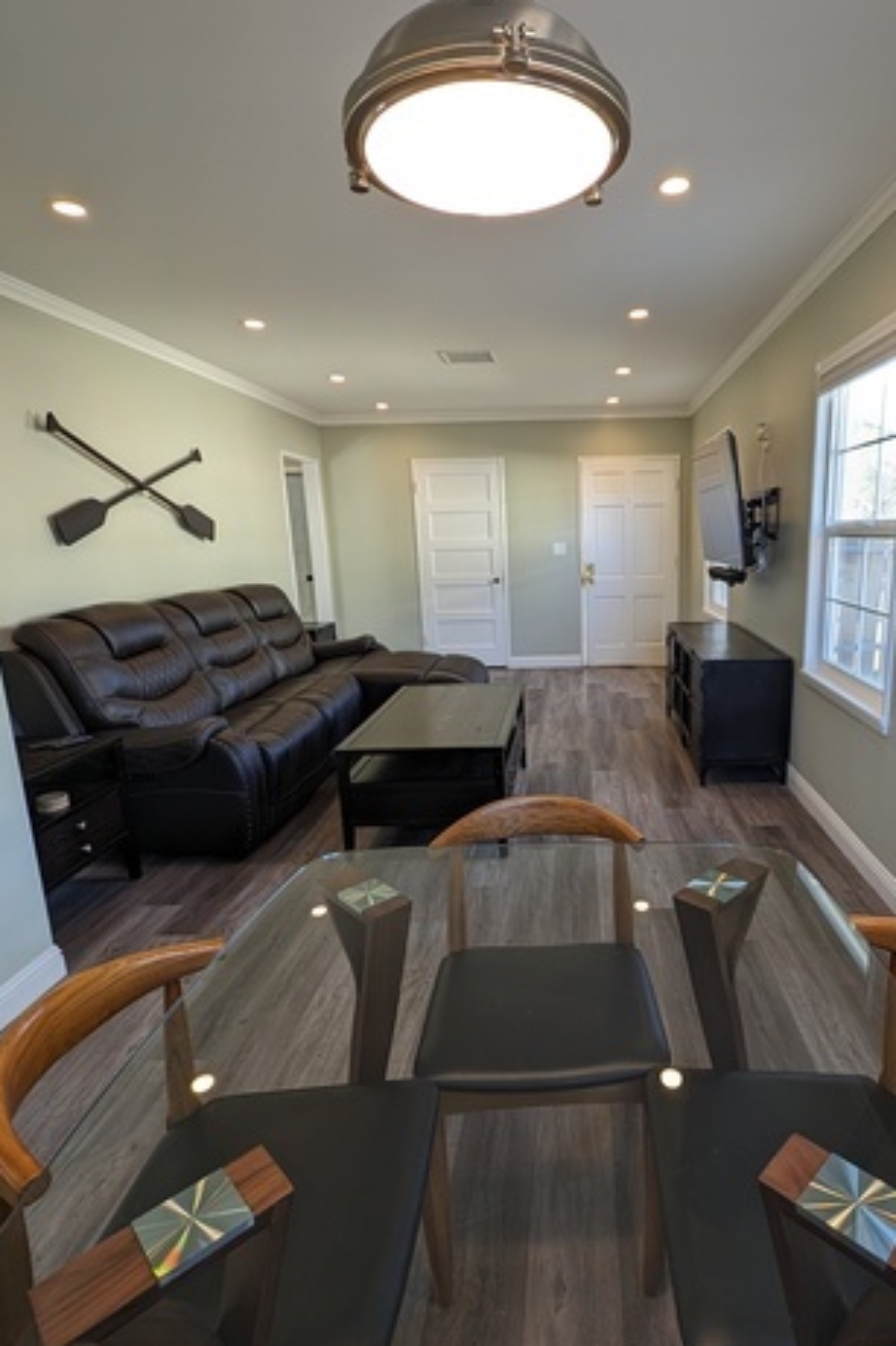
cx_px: 566
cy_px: 689
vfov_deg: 90.0
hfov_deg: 66.2
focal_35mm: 18
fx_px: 672
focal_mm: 2.23
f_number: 1.95
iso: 44
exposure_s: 1/40
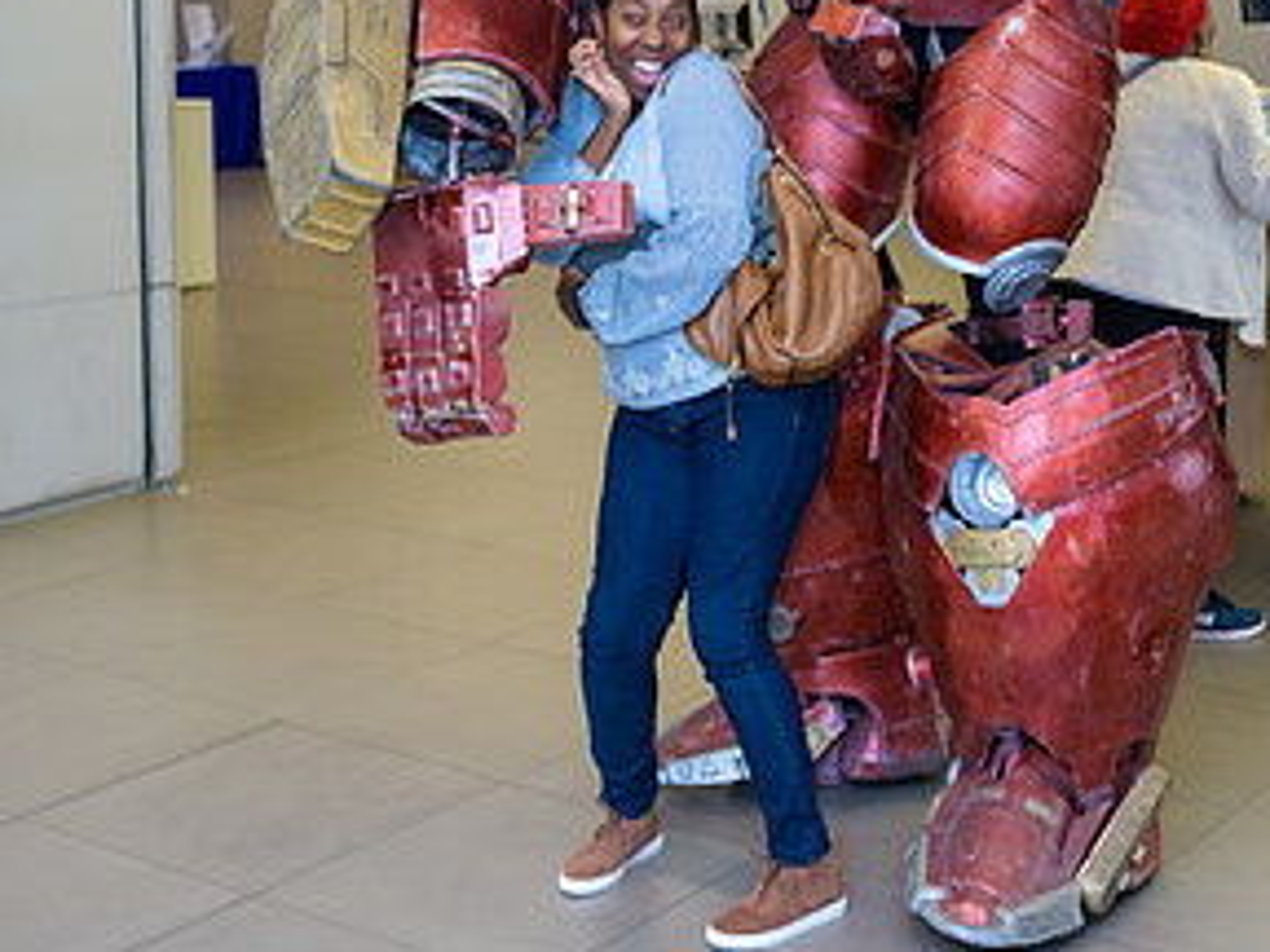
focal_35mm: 62
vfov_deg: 23.2
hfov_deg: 30.6
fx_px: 2275
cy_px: 156
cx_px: 961
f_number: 3.2
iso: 800
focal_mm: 32
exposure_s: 1/125
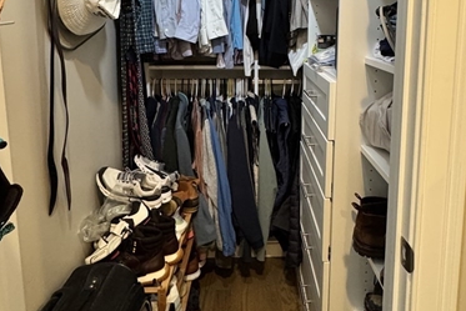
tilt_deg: -7.9
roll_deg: -0.1
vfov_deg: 42.3
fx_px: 388
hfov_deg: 61.6
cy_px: 76
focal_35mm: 30
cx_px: 270
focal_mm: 2.22
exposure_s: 1/60
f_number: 2.2
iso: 400
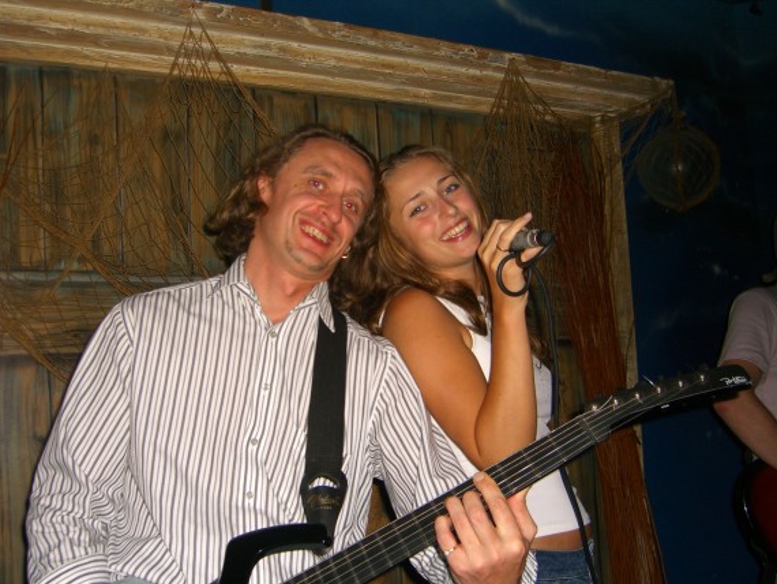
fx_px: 898
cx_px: 369
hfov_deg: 46.8
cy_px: 304
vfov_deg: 36.0
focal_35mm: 40
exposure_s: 1/60
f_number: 2.8
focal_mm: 7.9
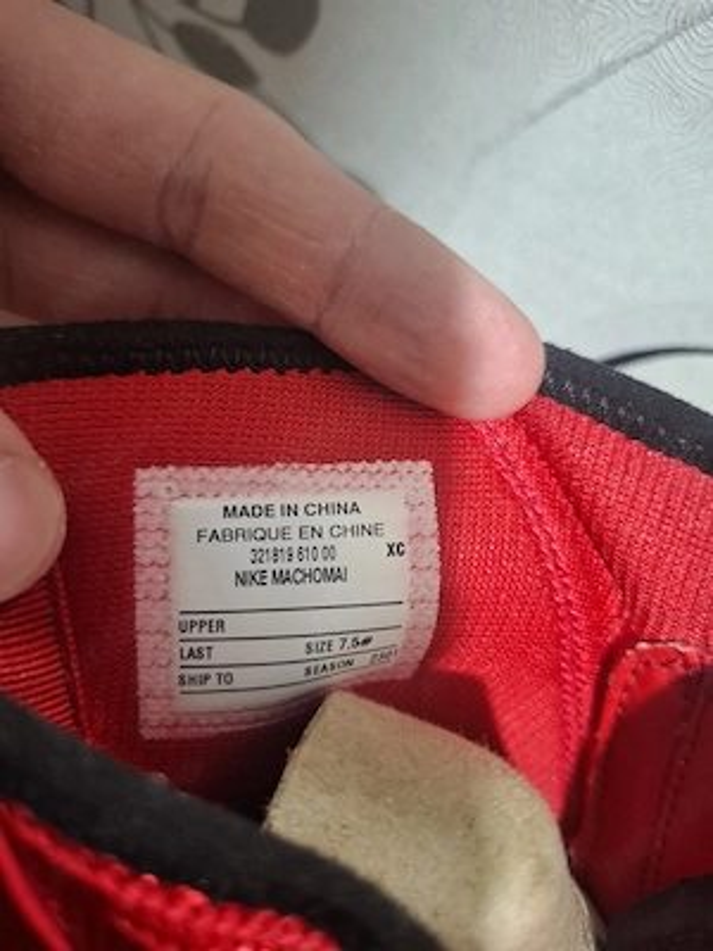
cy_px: 476
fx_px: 632
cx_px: 356
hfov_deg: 58.9
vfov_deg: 73.9
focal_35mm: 23
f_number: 1.8
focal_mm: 5.54
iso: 320
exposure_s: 1/25
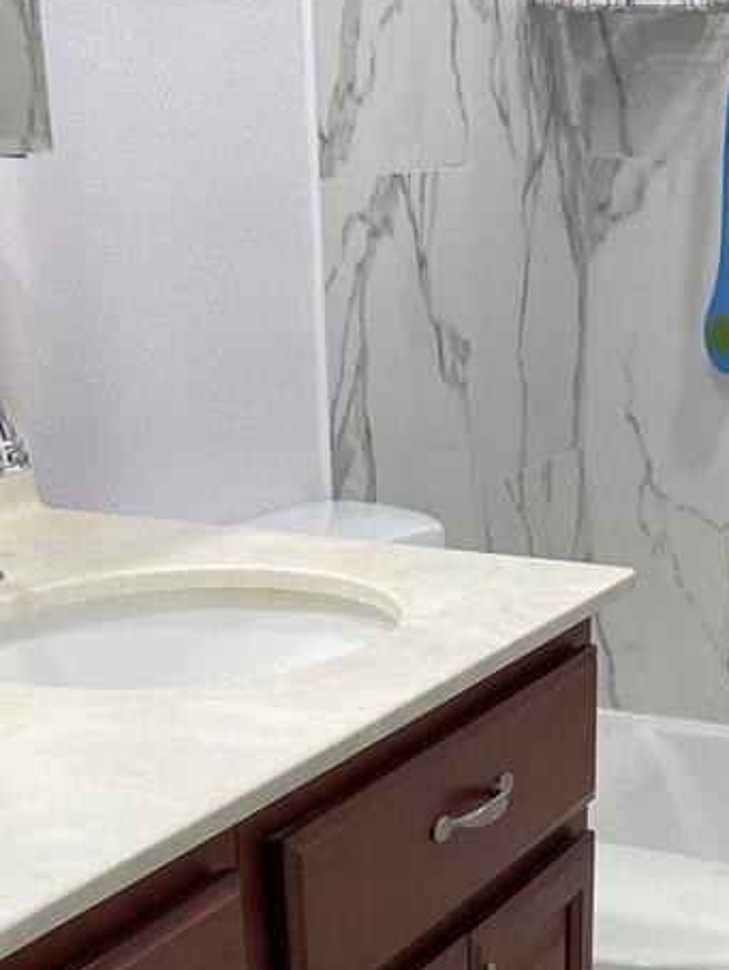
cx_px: 586
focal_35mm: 74
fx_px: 2076
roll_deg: -1.1
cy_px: 1220
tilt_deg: -28.2
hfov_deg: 19.7
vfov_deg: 23.6
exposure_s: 1/60
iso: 50
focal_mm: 3.99
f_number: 1.8
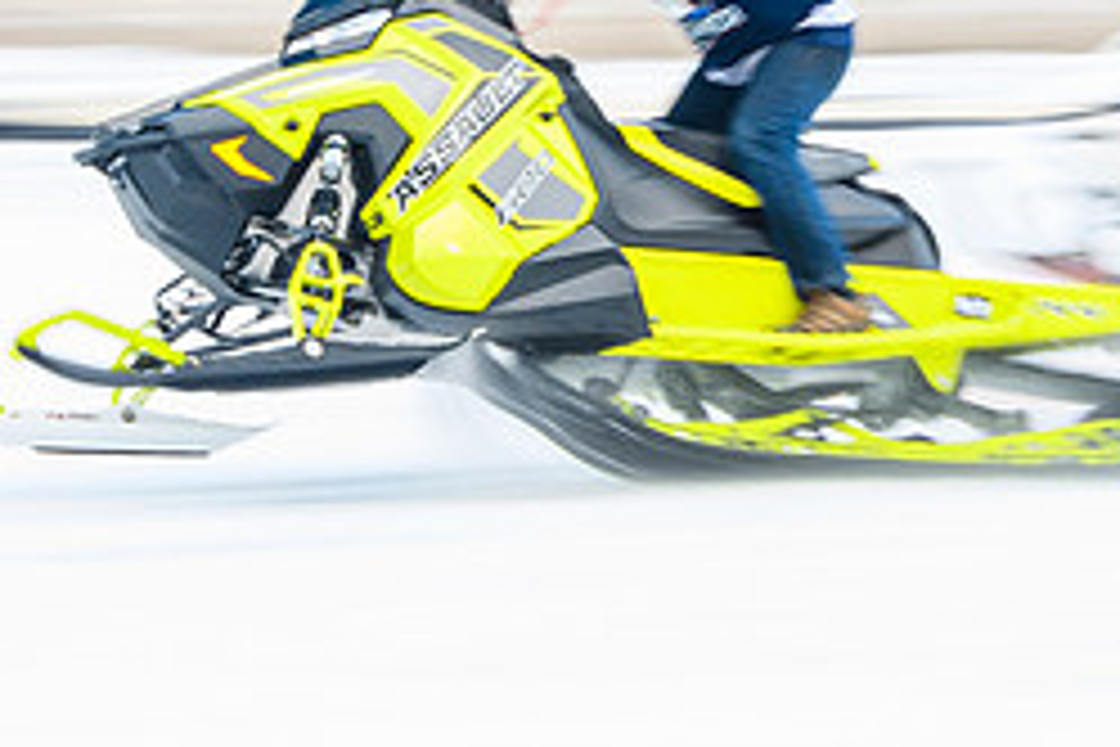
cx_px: 909
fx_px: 12039
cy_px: 270
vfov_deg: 3.6
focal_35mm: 387
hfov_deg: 5.3
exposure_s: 1/40
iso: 400
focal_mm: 70
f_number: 16
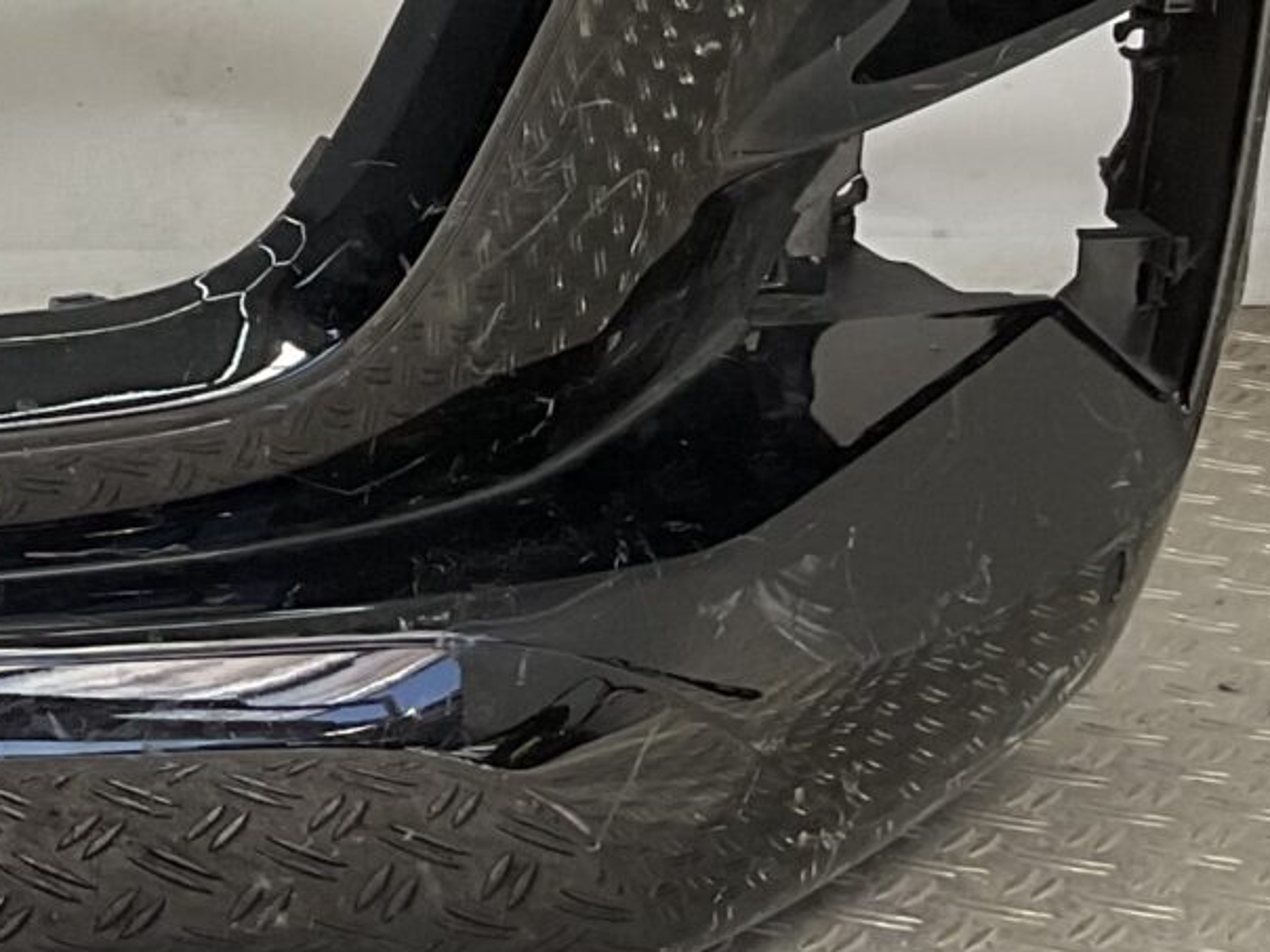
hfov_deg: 14.0
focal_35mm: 123
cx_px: -1106
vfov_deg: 11.8
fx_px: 4513
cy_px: -235
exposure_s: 1/209
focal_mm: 3
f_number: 1.8
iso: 16
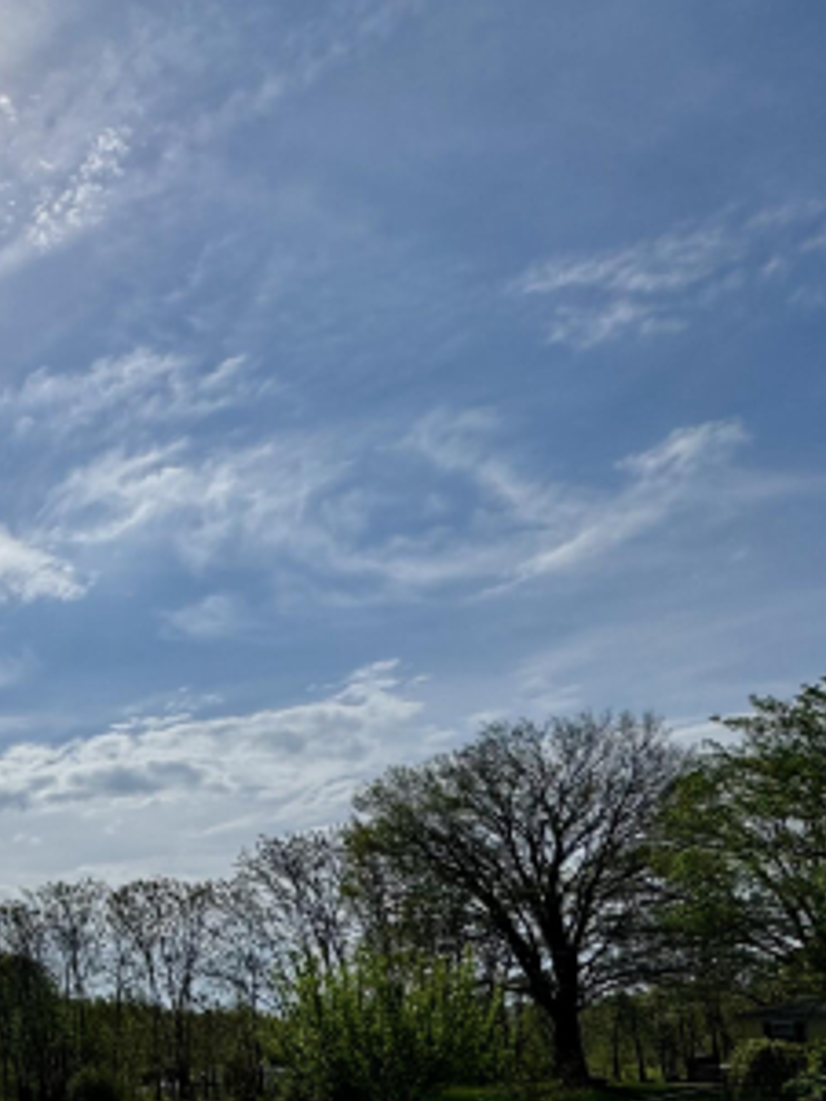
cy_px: 871
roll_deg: -1.3
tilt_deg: +8.8
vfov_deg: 54.6
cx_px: -258
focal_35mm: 31
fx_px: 986
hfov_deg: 33.1
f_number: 2.2
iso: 40
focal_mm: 2.22
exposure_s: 1/7299
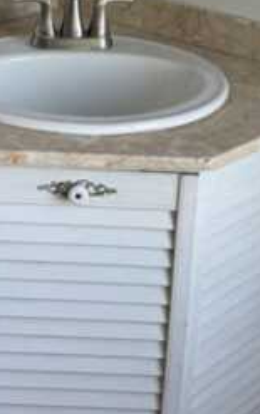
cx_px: 64
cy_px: -8
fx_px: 893
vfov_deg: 24.8
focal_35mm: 79
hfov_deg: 16.5
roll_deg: -2.3
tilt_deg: -15.2
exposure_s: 1/121
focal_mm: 6.76
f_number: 1.78
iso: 64
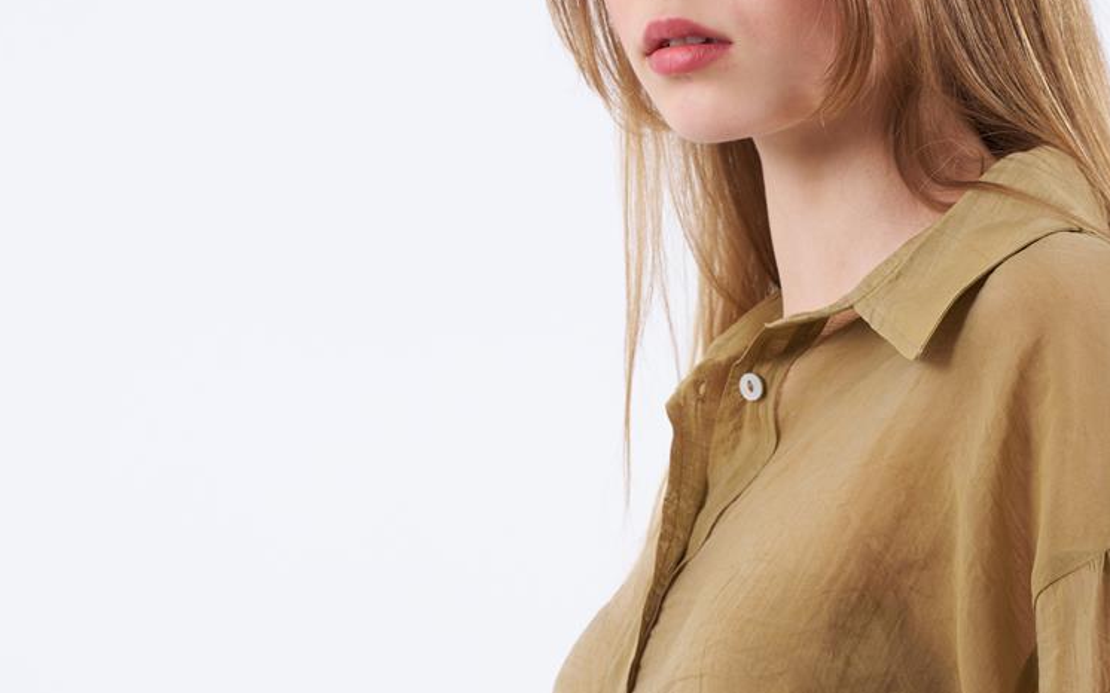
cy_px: 805
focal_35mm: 155
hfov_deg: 13.5
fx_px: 4688
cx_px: 824
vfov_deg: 8.4
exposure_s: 1/160
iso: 160
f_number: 7.1
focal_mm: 63
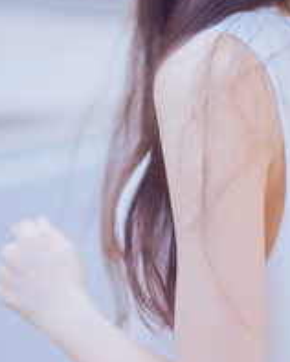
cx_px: 245
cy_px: 118
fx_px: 1339
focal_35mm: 125
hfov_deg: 12.3
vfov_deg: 15.3
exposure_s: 1/1000
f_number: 1.4
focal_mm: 35
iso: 160
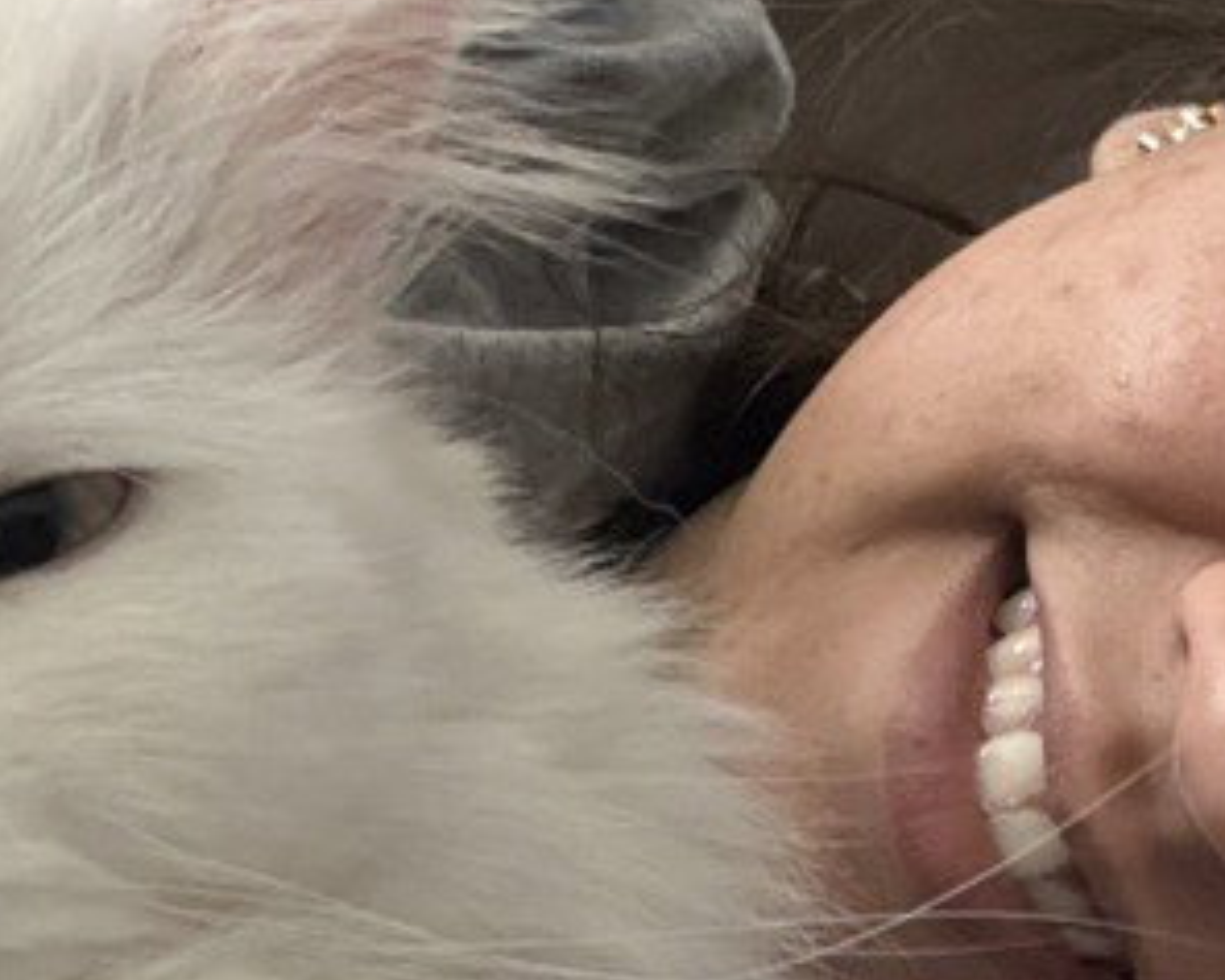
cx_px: 608
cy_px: 1331
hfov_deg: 21.0
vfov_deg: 15.9
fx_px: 3300
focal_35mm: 91
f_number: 1.9
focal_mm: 2.69
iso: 500
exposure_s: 1/25
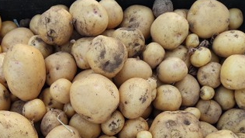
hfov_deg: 46.6
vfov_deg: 26.8
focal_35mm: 43
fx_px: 279
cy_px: 123
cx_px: 81
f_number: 1.79
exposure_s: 1/50
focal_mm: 4.74
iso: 168
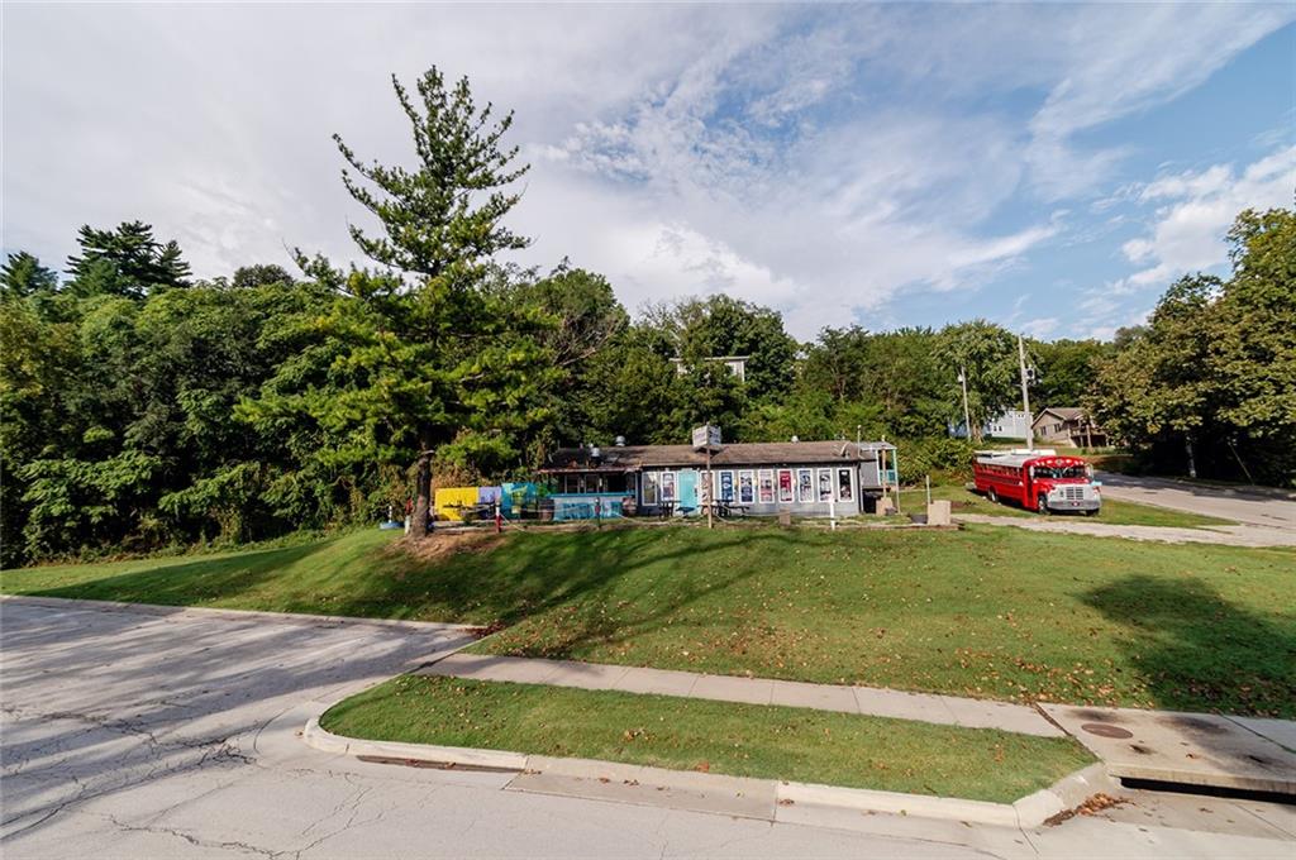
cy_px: 430
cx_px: 648
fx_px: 575
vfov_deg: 73.6
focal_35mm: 16
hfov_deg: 96.8
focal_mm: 16
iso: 100
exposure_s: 1/3200
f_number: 4
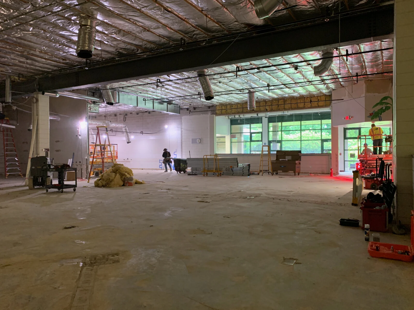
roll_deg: +1.3
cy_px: 155
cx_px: 207
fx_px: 311
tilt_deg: -1.0
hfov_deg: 67.3
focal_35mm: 26
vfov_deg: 53.1
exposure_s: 1/40
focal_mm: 4.25
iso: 400
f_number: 1.8
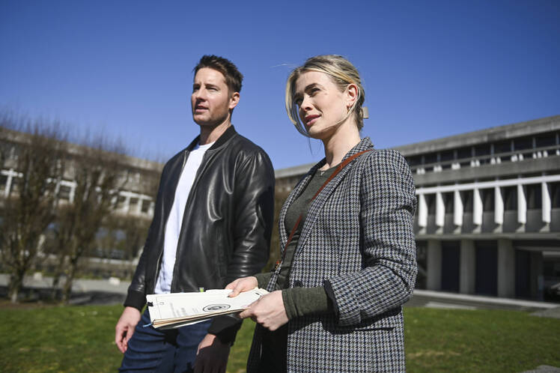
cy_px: 186
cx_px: 280
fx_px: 482
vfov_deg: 42.3
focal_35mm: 31
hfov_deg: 60.3
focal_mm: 31
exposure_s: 1/4000
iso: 100
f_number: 2.8
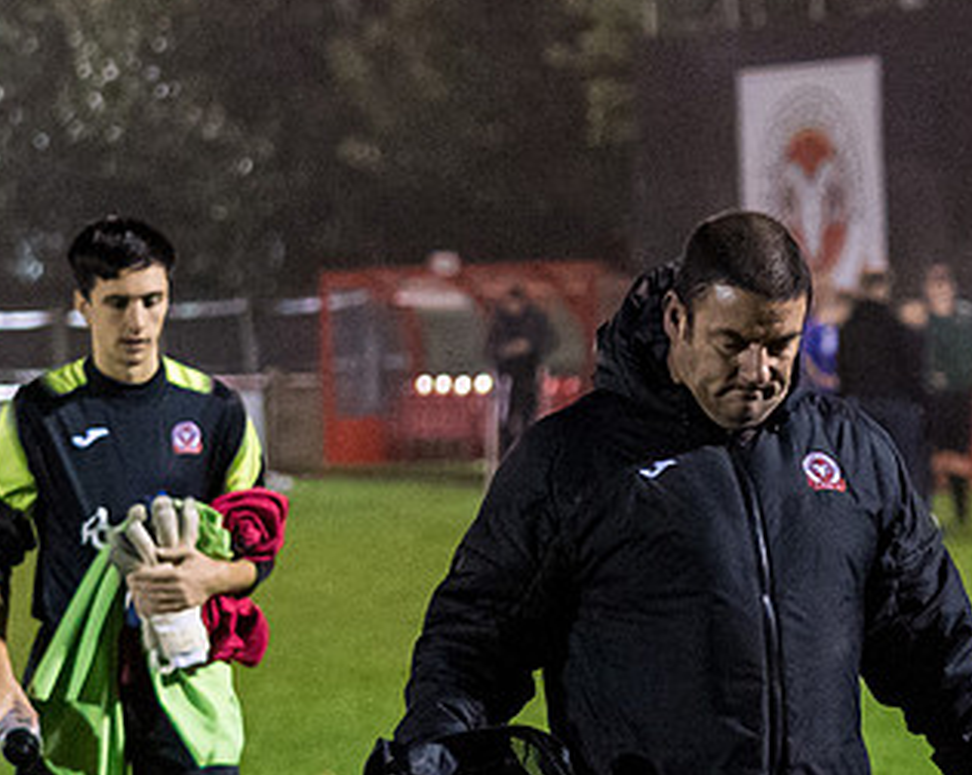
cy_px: 555
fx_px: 7068
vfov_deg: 6.3
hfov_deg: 7.9
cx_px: 756
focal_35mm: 246
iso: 6400
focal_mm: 70
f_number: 2.8
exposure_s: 1/1000
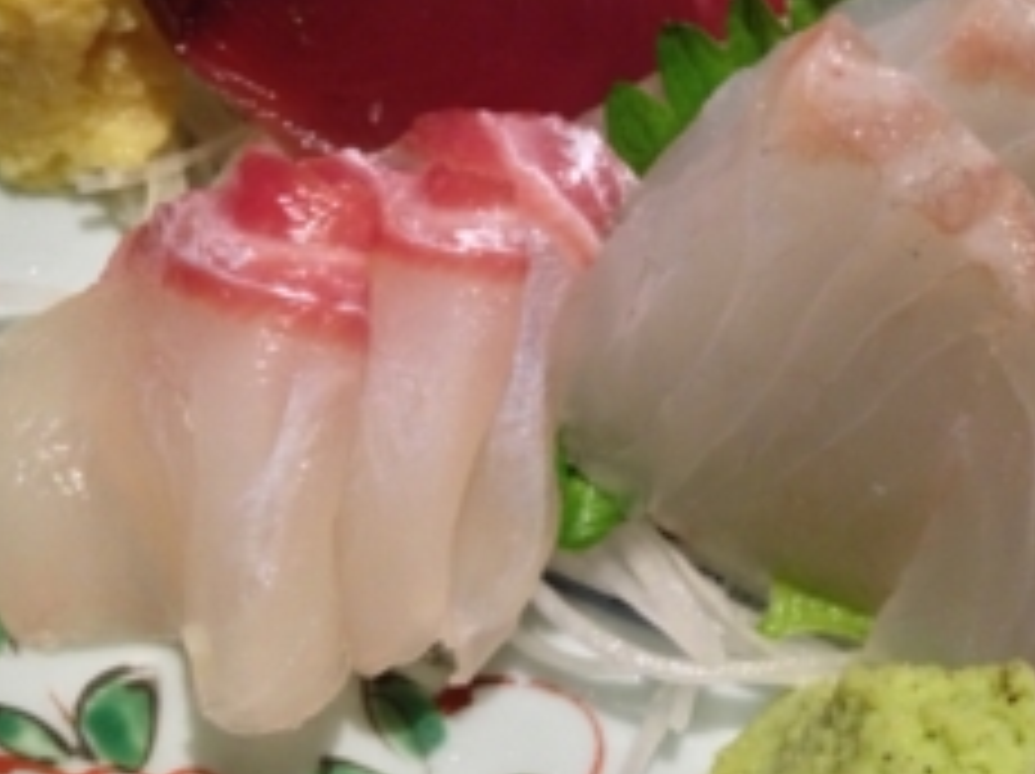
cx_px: 738
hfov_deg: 31.3
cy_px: 176
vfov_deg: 23.7
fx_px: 1822
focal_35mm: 61
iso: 400
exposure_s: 1/15
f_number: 2.4
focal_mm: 4.28
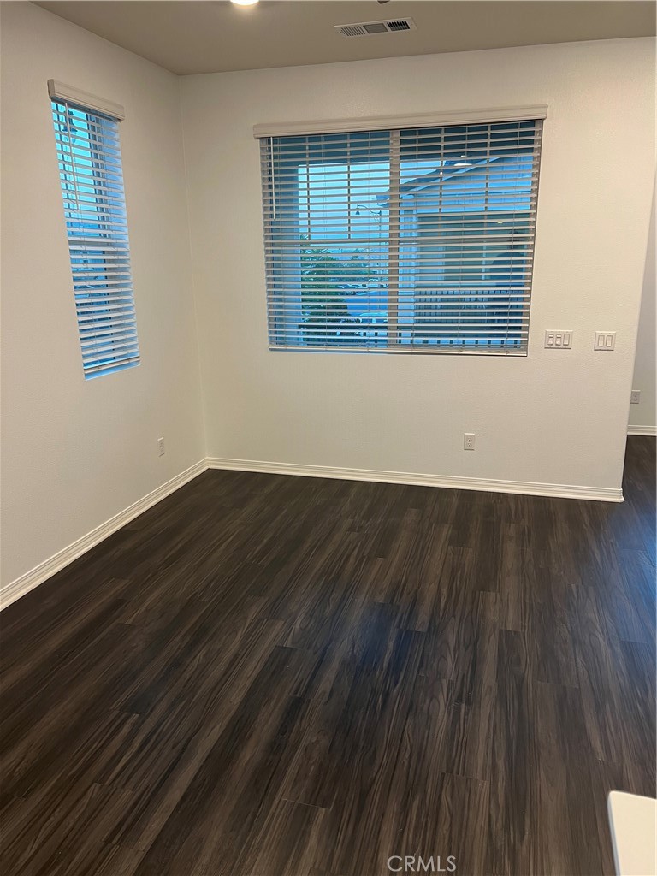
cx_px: 328
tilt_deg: -13.5
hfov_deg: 53.1
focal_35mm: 26
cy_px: 438
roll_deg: +1.4
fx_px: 658
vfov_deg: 67.3
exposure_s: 1/60
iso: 80
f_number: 1.5
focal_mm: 5.7
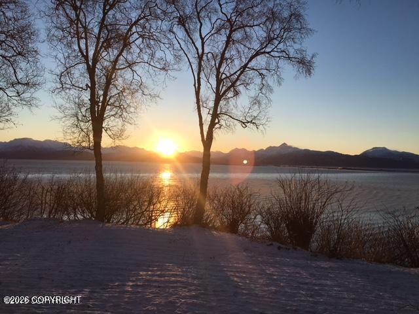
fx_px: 351
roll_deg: -1.3
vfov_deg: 48.2
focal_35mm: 29
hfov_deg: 61.7
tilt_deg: +1.6
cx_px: 210
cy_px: 157
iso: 25
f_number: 2.2
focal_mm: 4.15
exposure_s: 1/1166
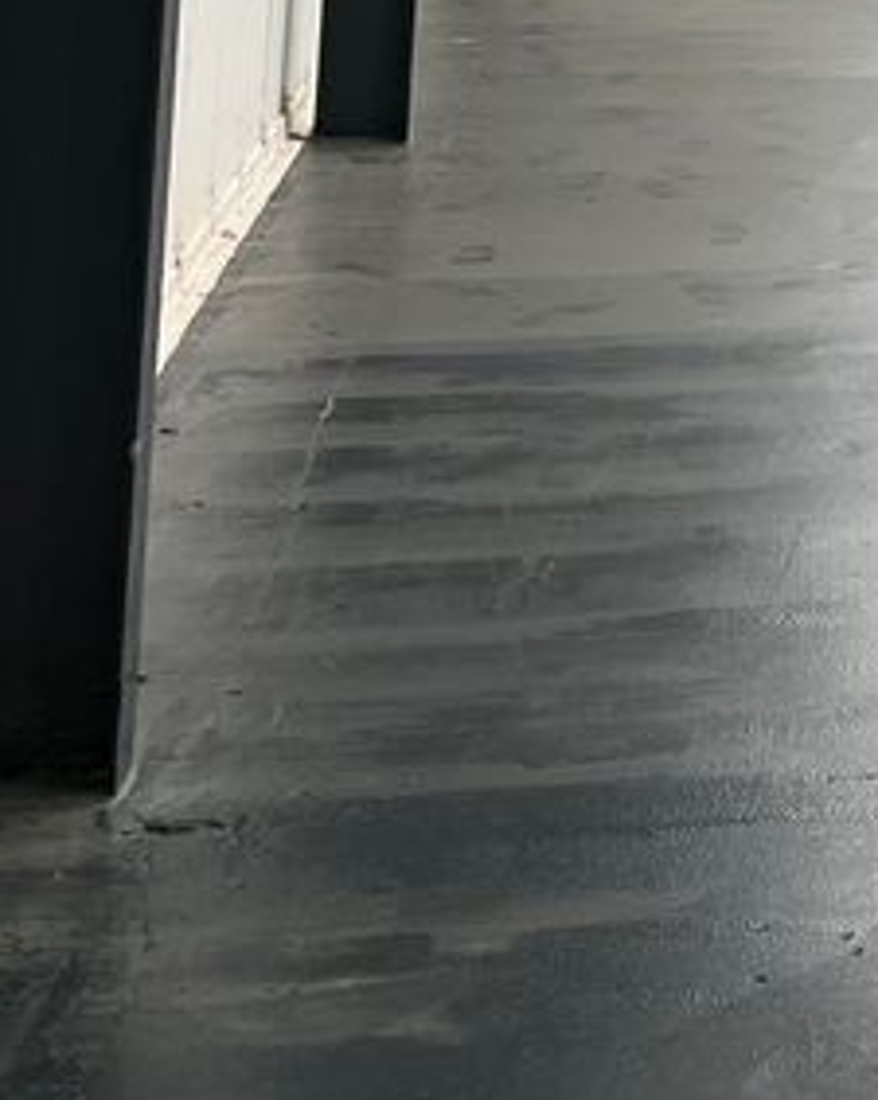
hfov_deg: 12.9
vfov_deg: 17.5
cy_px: -482
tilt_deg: +2.0
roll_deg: -1.5
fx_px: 3253
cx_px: 1877
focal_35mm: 100
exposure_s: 1/156
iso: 64
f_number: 1.5
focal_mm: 5.7
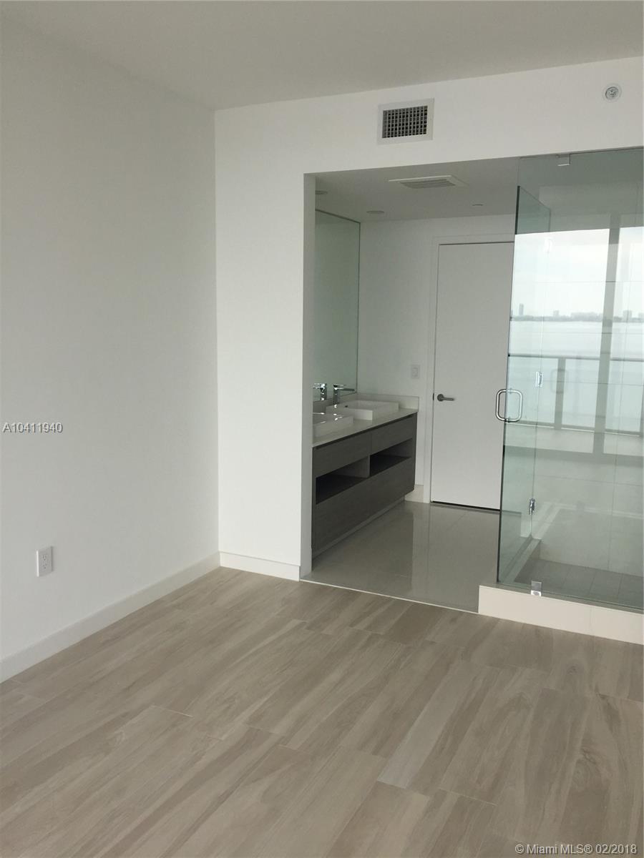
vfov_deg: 61.7
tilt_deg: -8.2
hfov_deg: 48.2
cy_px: 429
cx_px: 322
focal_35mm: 29
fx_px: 719
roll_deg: -0.4
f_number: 2.2
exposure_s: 1/241
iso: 32
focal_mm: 4.15
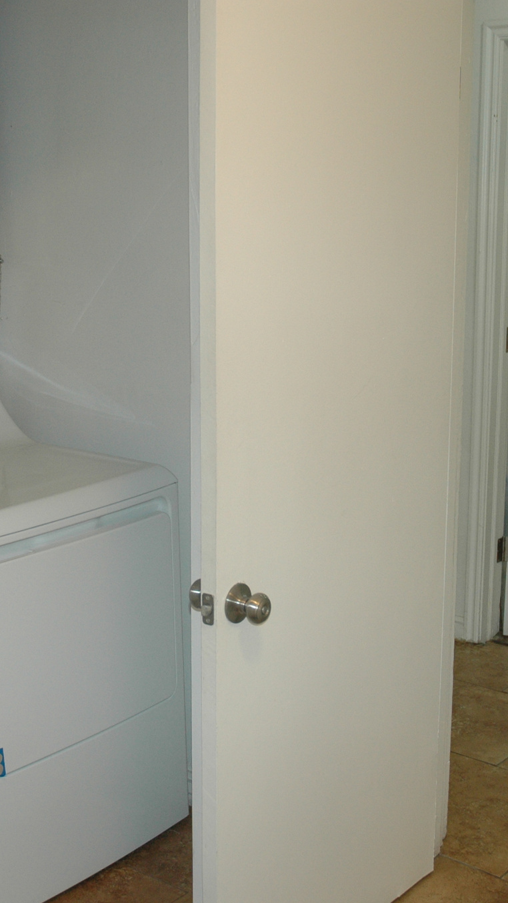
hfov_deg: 21.1
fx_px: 1364
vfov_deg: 36.6
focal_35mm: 57
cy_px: 452
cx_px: 197
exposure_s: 1/80
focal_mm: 24
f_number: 3.8
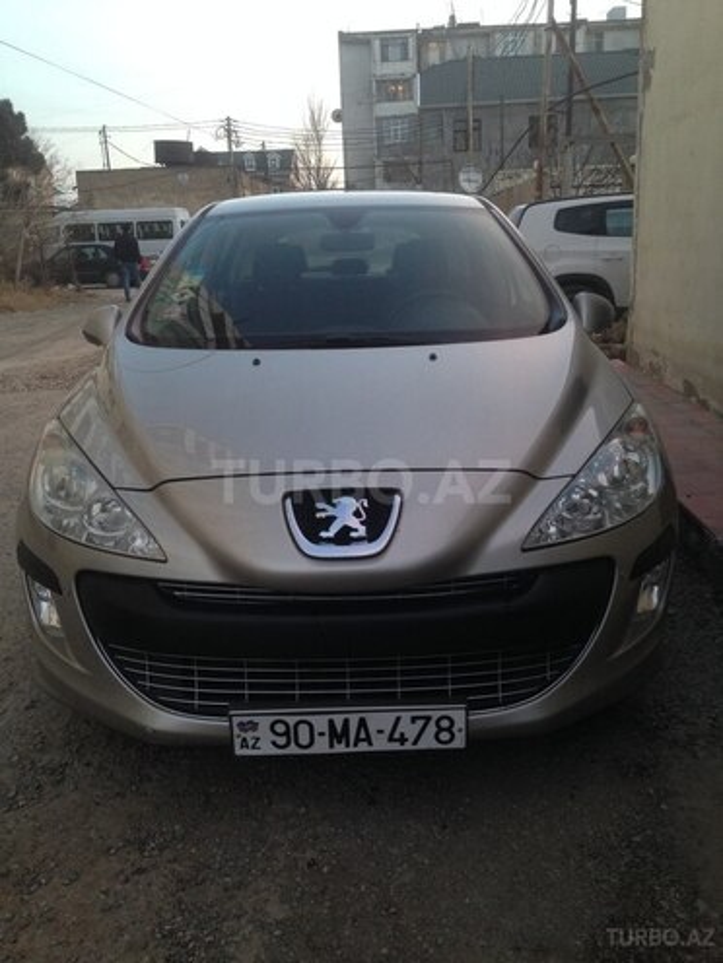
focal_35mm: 33
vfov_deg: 55.4
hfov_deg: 42.9
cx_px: 362
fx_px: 919
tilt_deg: -13.7
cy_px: 482
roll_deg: +0.3
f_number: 2.4
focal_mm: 4.12
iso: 80
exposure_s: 1/20
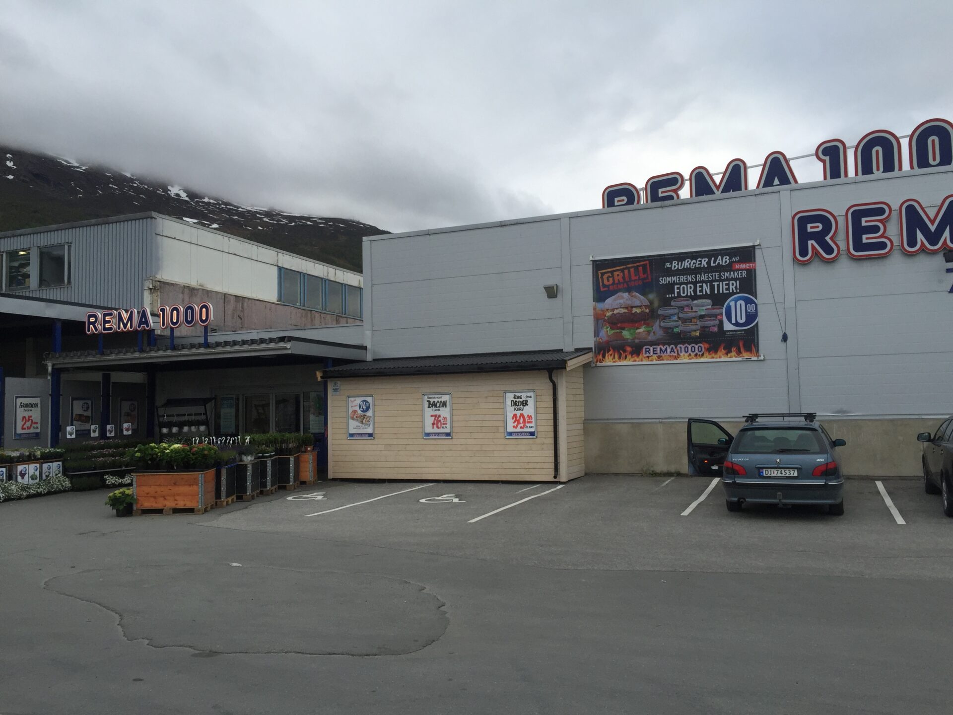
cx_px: 476
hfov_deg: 61.7
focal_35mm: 29
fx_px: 798
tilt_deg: +3.6
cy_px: 358
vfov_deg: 48.2
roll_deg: +1.0
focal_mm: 4.15
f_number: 2.2
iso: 32
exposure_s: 1/599
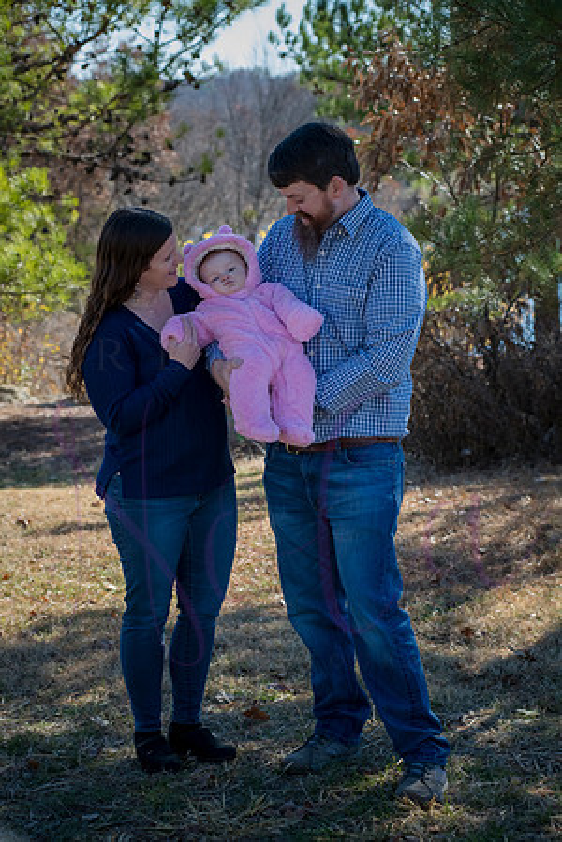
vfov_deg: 25.4
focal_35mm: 80
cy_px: 421
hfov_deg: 17.1
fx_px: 1873
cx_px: 281
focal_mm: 80
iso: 400
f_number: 6.3
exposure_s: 1/500
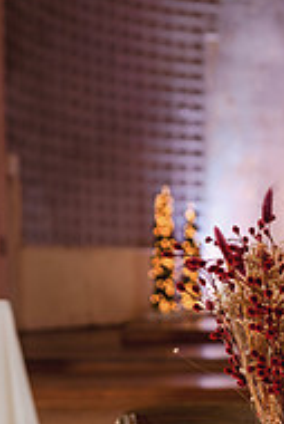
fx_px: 980
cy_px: 344
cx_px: 322
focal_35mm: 83
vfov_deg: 24.1
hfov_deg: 16.0
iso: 400
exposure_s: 1/60
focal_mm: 35
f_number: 2.5
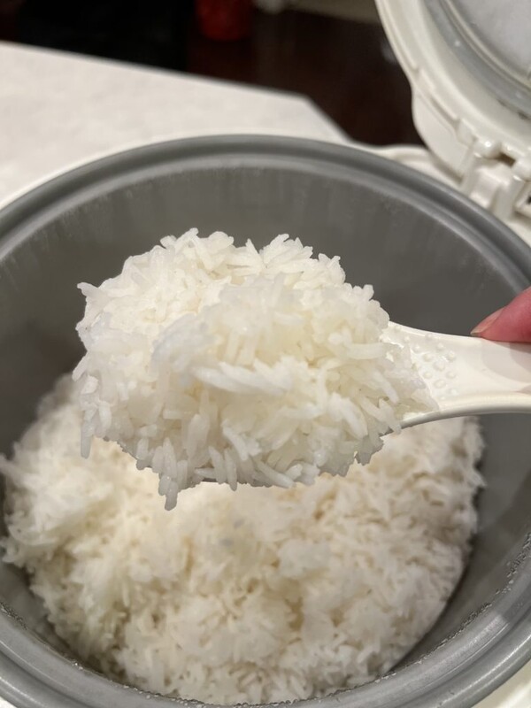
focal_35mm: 26
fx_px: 532
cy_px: 354
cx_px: 266
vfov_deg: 67.3
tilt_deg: -53.6
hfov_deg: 53.1
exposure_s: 1/60
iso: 125
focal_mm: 5.7
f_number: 1.5
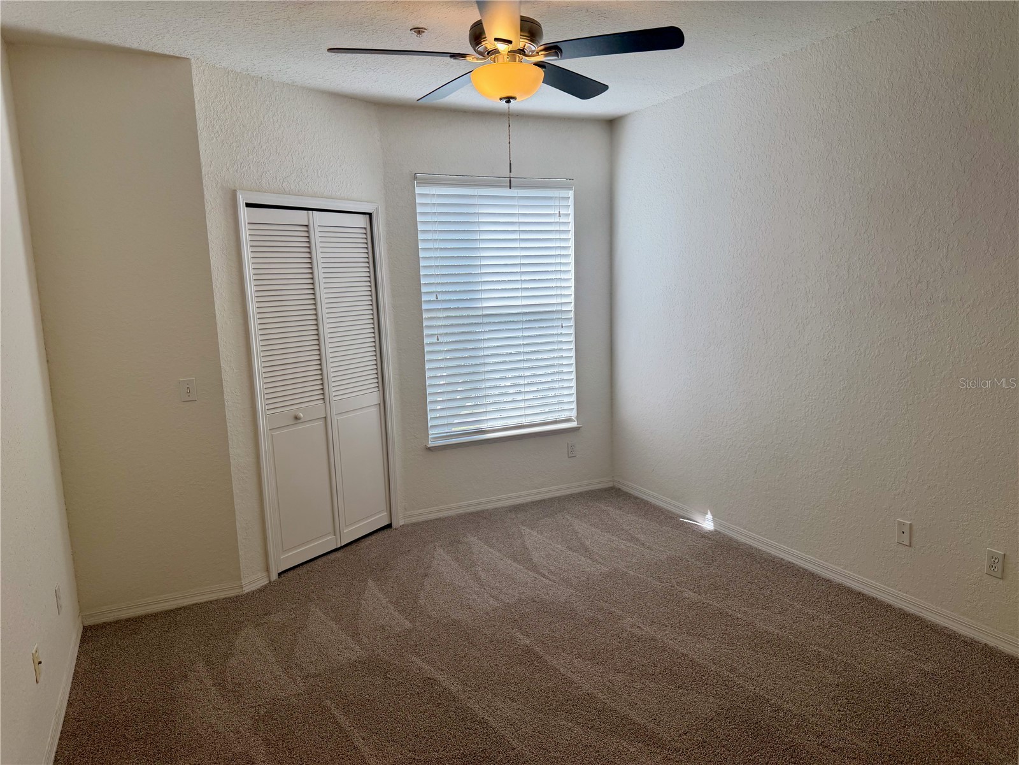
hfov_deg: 71.6
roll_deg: +2.3
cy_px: 382
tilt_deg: -8.4
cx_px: 510
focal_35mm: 24
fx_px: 706
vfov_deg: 56.8
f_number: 1.78
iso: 80
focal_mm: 6.76
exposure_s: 1/216
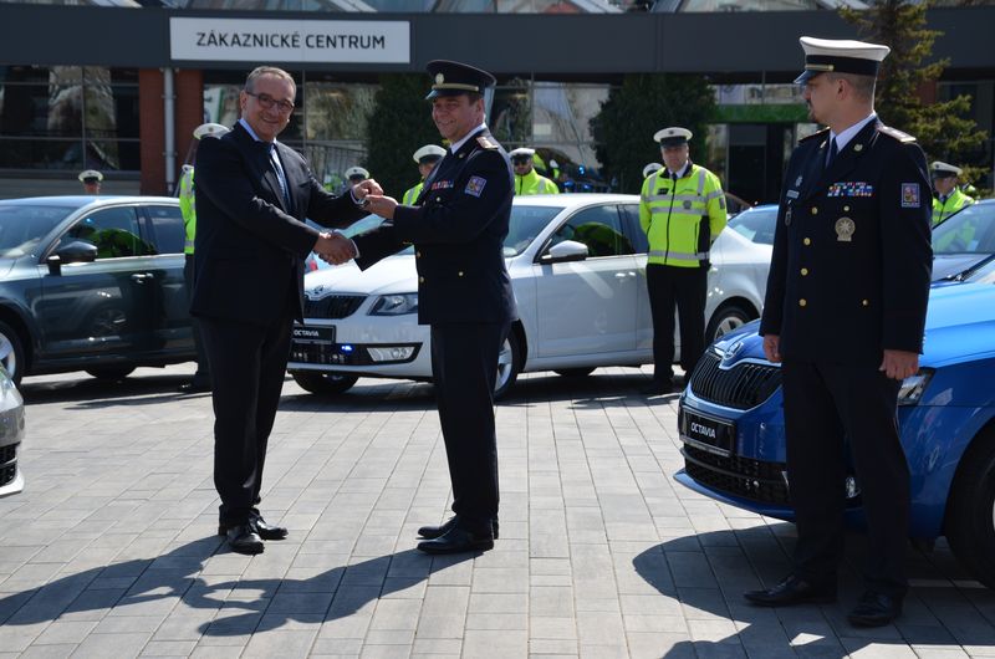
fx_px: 2400
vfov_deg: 15.6
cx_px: 498
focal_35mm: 87
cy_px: 330
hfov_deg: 23.4
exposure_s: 1/250
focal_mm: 58
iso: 110
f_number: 8
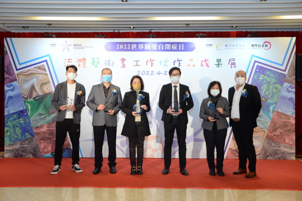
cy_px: 100
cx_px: 151
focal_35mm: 35
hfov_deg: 54.5
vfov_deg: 37.8
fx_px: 293
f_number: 6.3
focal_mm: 35
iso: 1000
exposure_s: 1/100
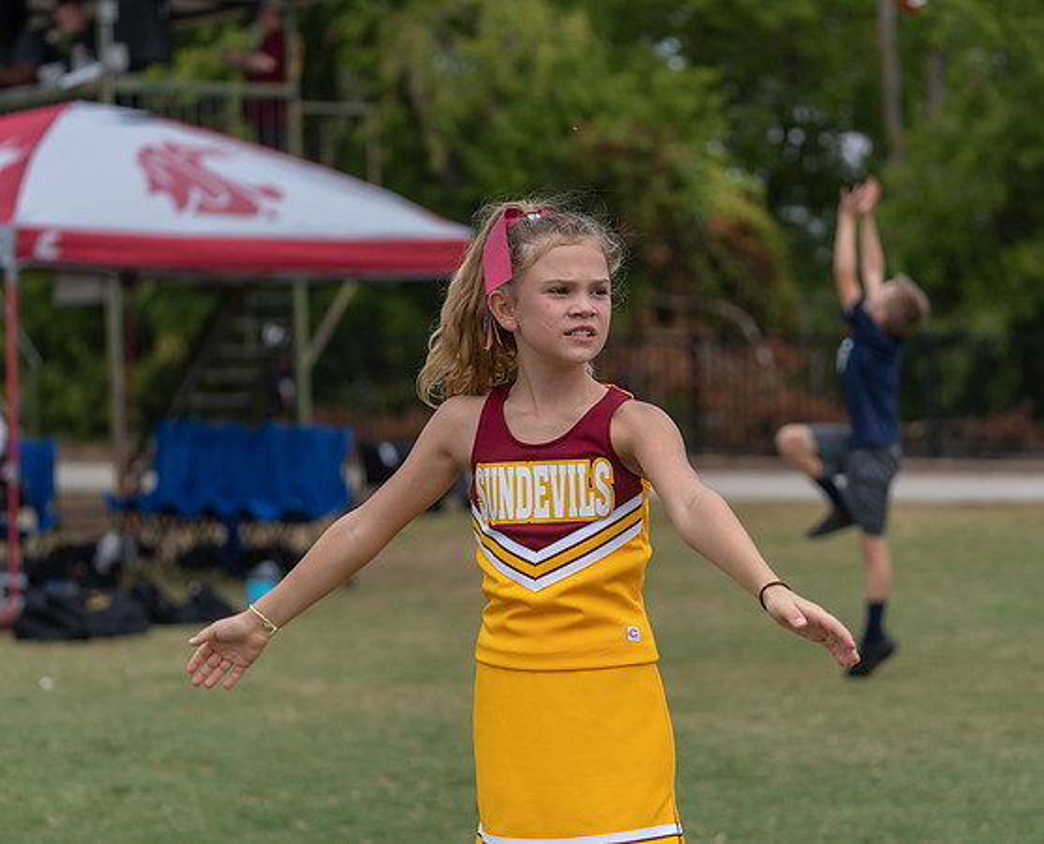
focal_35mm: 94
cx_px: 532
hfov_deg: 20.4
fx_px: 2901
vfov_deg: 16.5
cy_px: 392
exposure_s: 1/1250
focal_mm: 77
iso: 80
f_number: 2.8
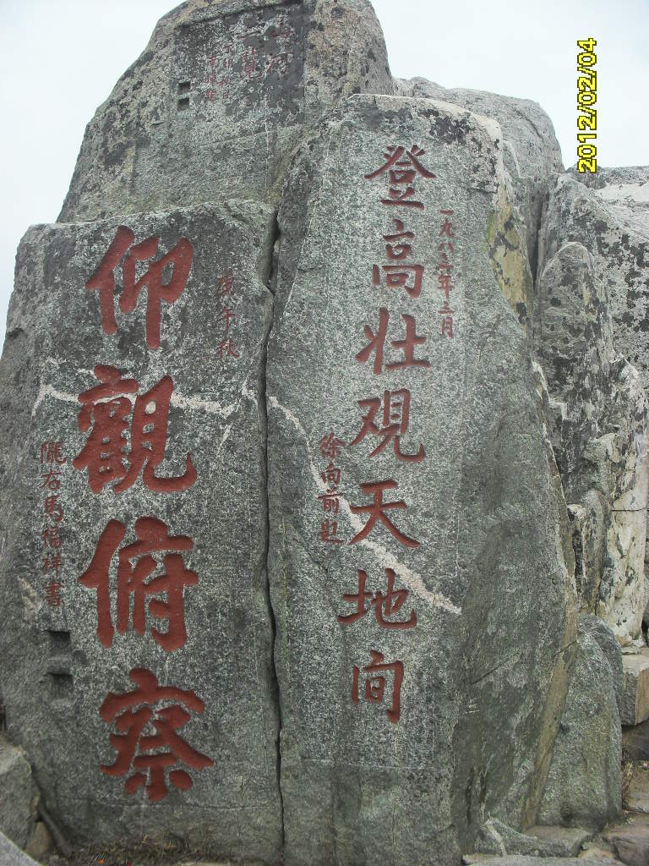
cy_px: 433
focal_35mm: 35
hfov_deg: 40.7
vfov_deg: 52.6
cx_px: 324
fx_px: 875
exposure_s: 1/125
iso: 100
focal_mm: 6.3
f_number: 8.4
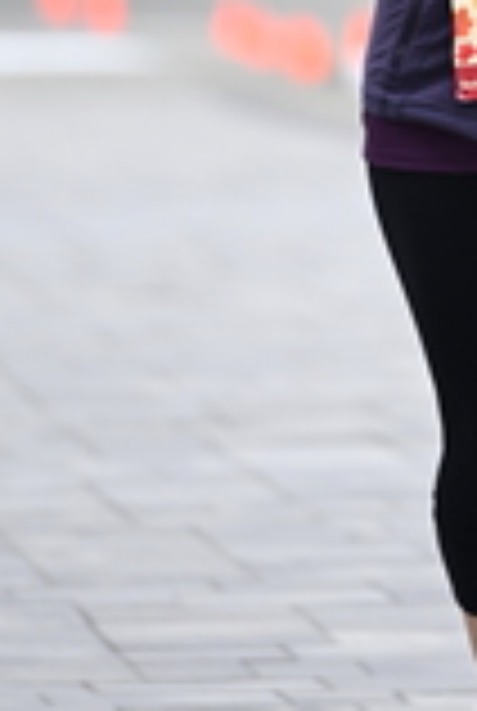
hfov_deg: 2.0
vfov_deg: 3.0
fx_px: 13396
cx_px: 574
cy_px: -342
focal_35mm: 677
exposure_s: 1/1600
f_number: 2.8
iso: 640
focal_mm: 195
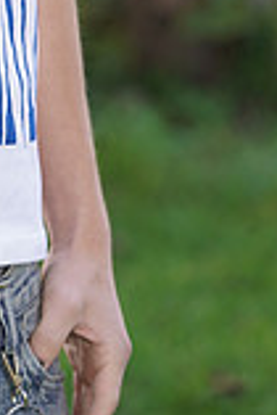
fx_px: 5182
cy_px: -349
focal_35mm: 450
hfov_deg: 3.0
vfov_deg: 4.5
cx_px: -218
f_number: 4
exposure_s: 1/100
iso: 100
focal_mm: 122
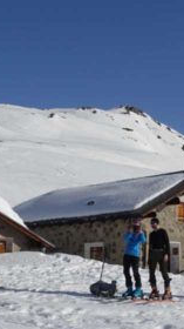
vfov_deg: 30.3
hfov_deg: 17.4
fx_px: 600
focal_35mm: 69
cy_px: 224
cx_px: 134
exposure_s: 1/200
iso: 125
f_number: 5.6
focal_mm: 8.8
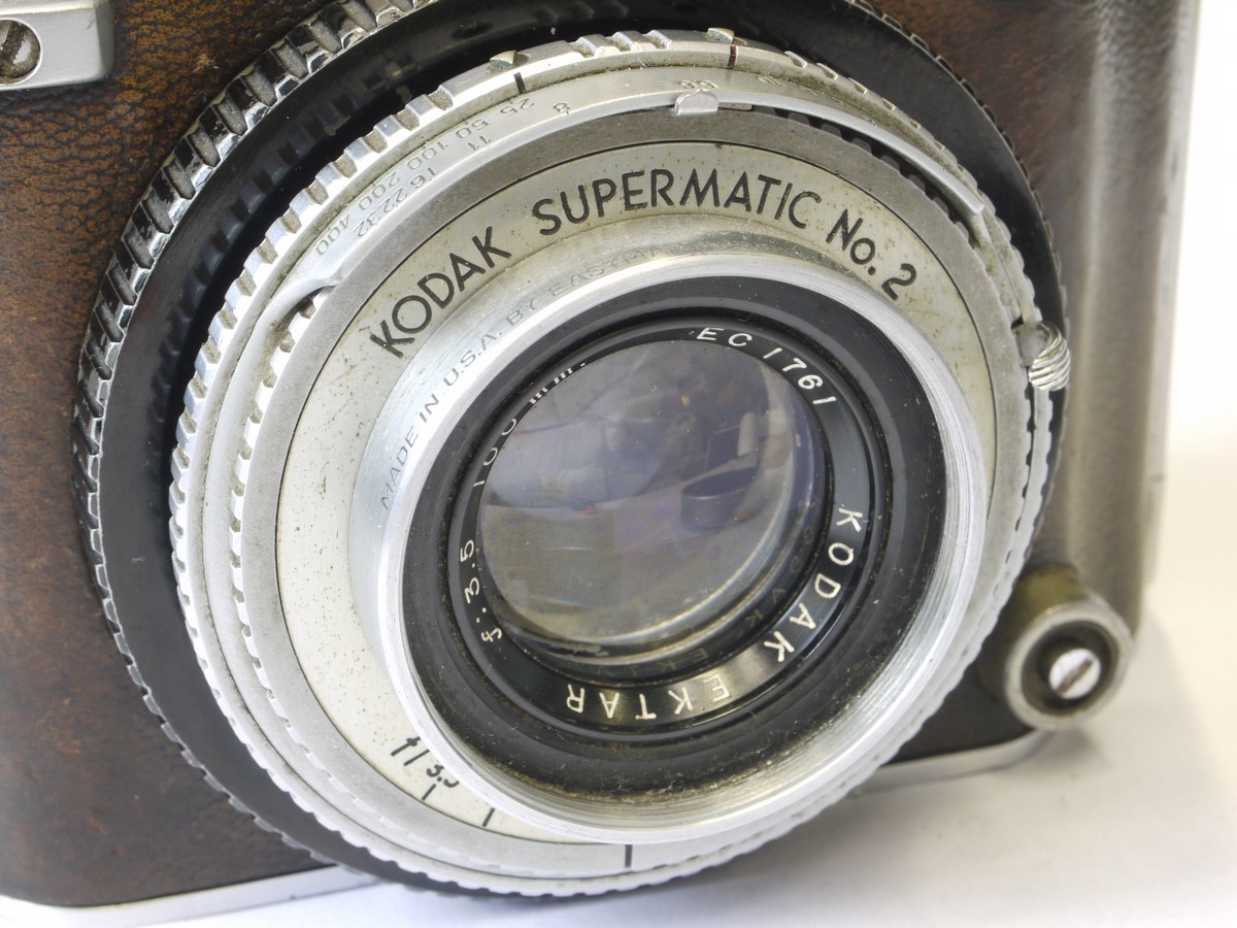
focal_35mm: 84
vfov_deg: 17.6
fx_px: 3002
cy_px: 464
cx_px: 618
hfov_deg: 23.3
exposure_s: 1/5
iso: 400
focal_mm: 42
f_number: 13
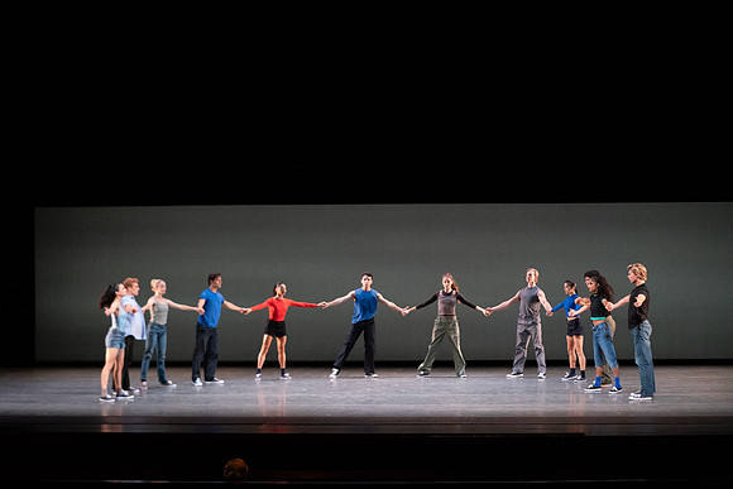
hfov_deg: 24.2
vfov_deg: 16.3
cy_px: 244
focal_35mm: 84
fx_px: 1711
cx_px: 366
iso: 8000
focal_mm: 84
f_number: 5
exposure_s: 1/400
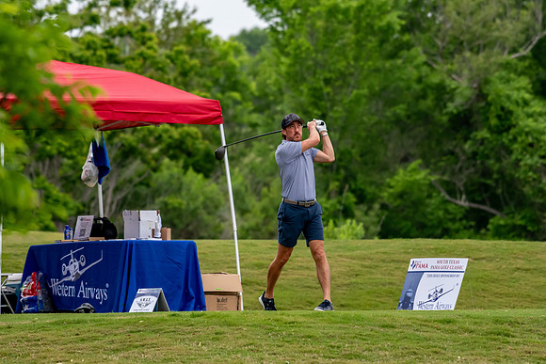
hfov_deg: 4.7
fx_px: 6599
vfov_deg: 3.2
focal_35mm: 435
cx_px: 273
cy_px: 182
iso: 1250
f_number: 5.6
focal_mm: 290
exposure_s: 1/2000
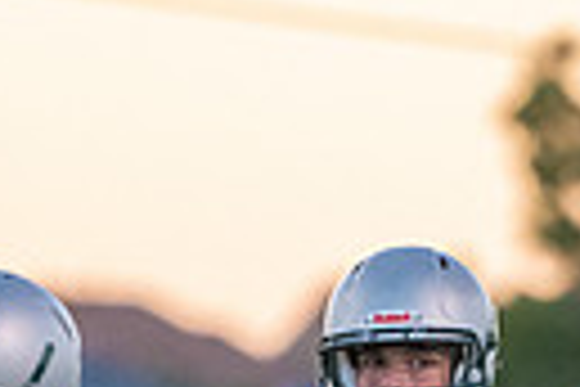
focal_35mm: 1797
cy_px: 677
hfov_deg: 1.1
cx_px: 486
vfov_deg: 0.8
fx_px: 28949
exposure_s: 1/1000
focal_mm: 400
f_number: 5.6
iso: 5000
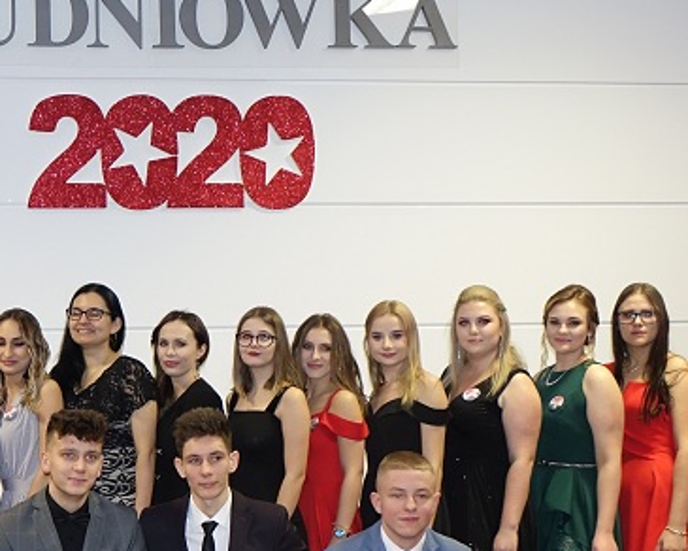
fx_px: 1548
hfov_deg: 24.8
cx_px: 164
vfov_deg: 19.8
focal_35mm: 76
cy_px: 478
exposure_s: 1/40
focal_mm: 13.65
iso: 800
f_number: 2.8
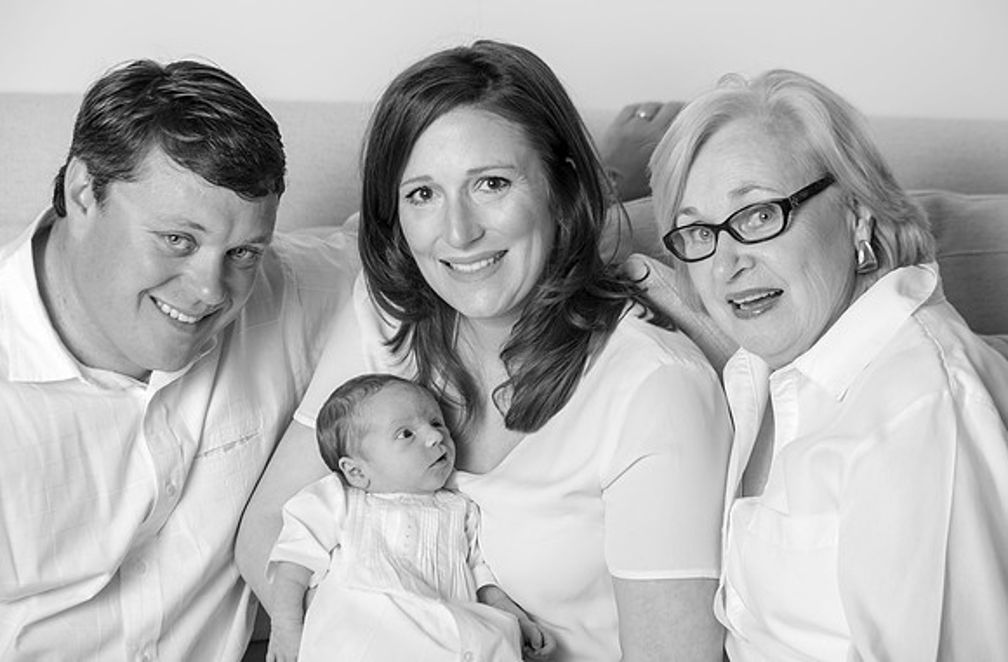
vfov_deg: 17.1
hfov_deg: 25.8
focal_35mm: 79
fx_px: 2204
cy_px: 327
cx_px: 511
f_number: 5.6
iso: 200
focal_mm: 75
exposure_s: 1/160
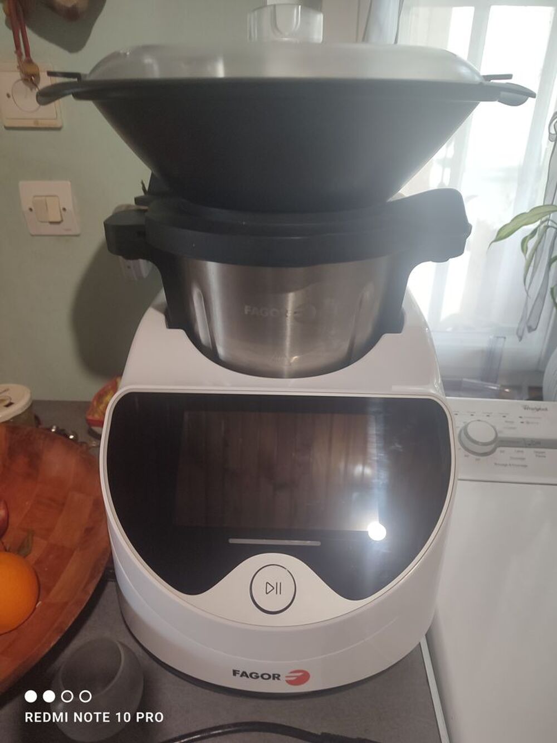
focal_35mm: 24
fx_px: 515
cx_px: 278
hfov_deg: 56.8
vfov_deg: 71.6
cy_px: 372
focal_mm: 5.89
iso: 189
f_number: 1.89
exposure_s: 1/33
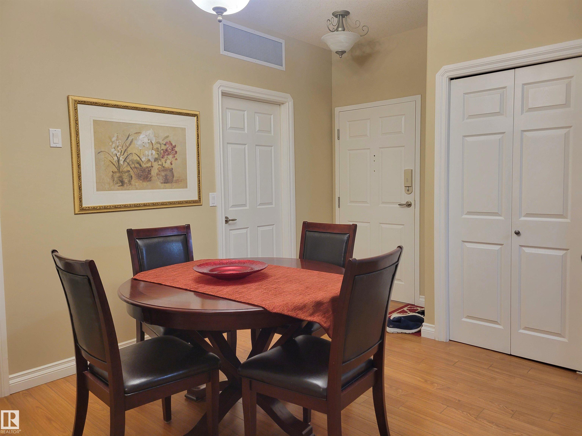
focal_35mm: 26
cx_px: 291
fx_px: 437
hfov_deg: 67.3
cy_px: 218
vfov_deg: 53.1
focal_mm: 5.4
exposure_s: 1/60.2
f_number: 1.8
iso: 160
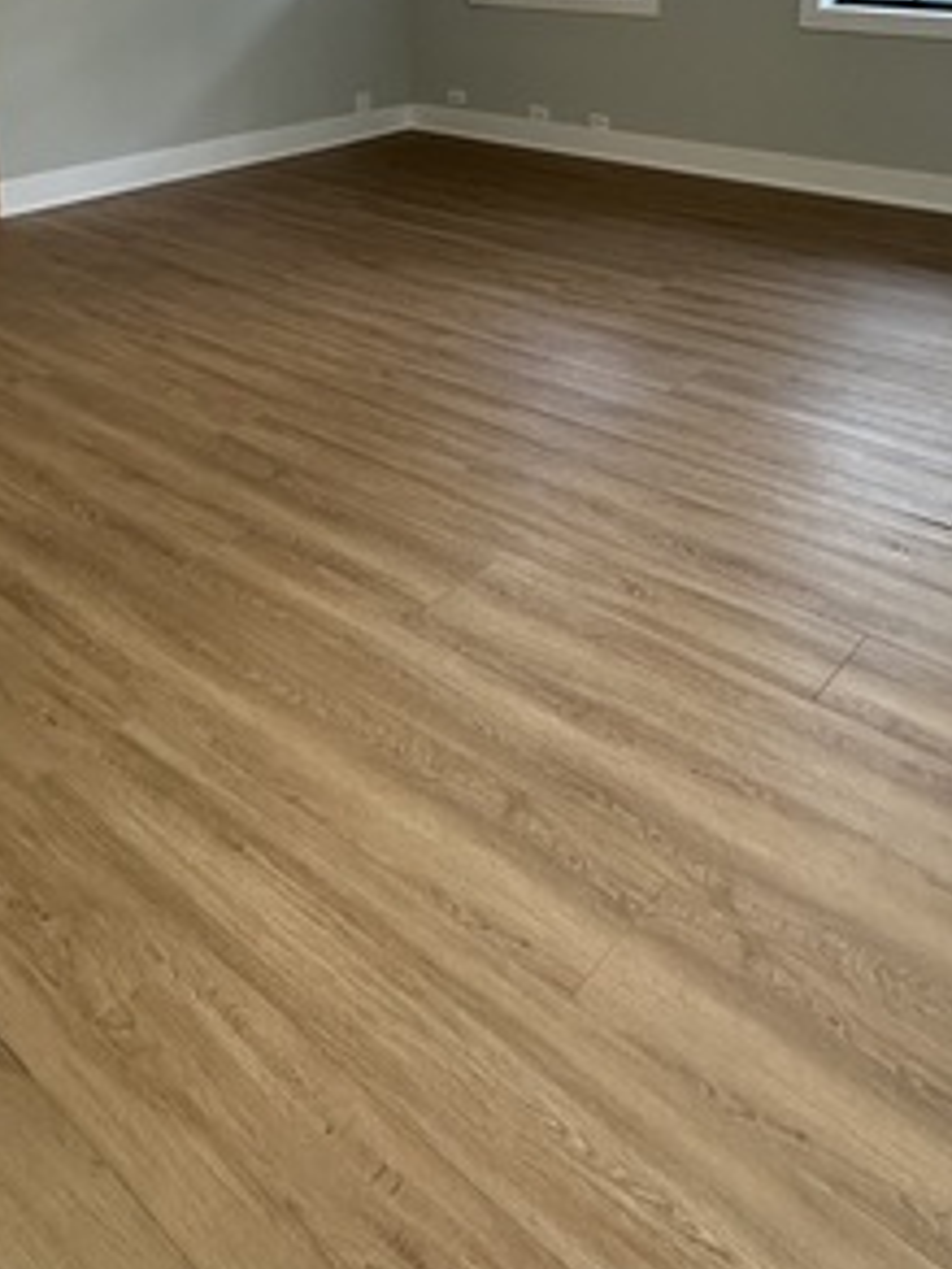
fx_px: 1173
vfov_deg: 52.8
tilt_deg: -15.6
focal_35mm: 32
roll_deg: -0.1
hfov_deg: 44.1
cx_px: 448
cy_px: 237
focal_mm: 2.22
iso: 400
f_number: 2.2
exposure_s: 1/60
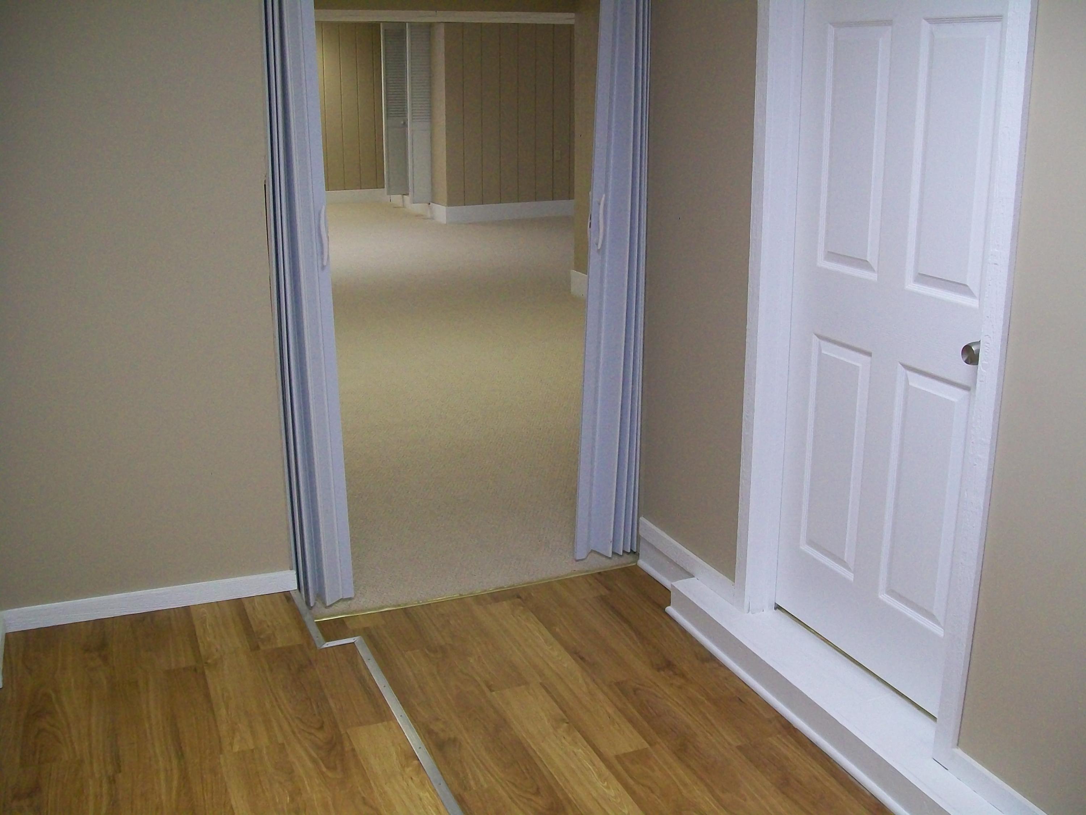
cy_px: 408
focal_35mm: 36
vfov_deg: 39.7
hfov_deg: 51.4
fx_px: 1129
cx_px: 543
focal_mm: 6
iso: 160
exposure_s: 1/100
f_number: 2.7
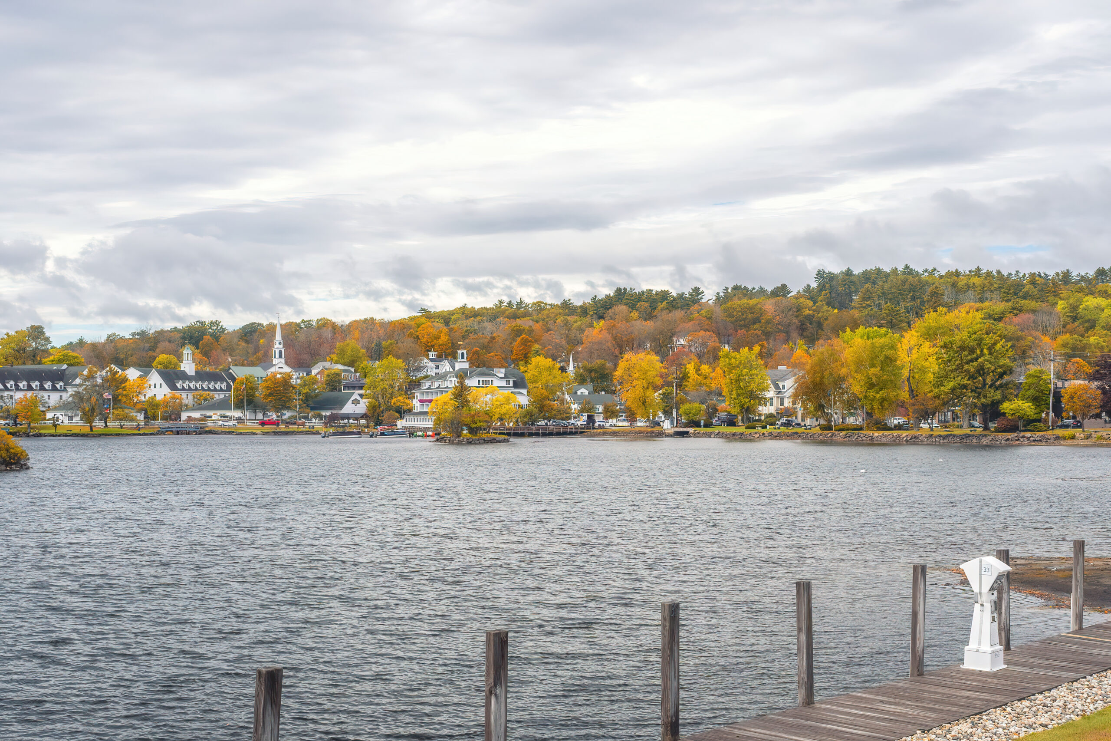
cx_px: 556
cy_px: 370
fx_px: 1605
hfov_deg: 38.2
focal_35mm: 52
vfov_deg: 26.0
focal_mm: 35
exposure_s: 1/60
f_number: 9
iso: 160
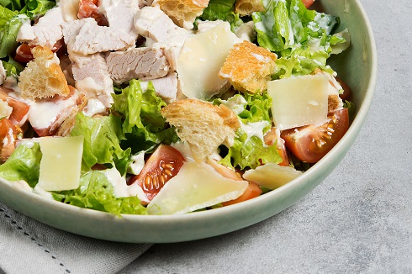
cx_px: 146
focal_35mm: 98
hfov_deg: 20.8
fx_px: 1121
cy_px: 64
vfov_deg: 13.9
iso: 200
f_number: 11
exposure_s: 1/125
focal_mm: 60
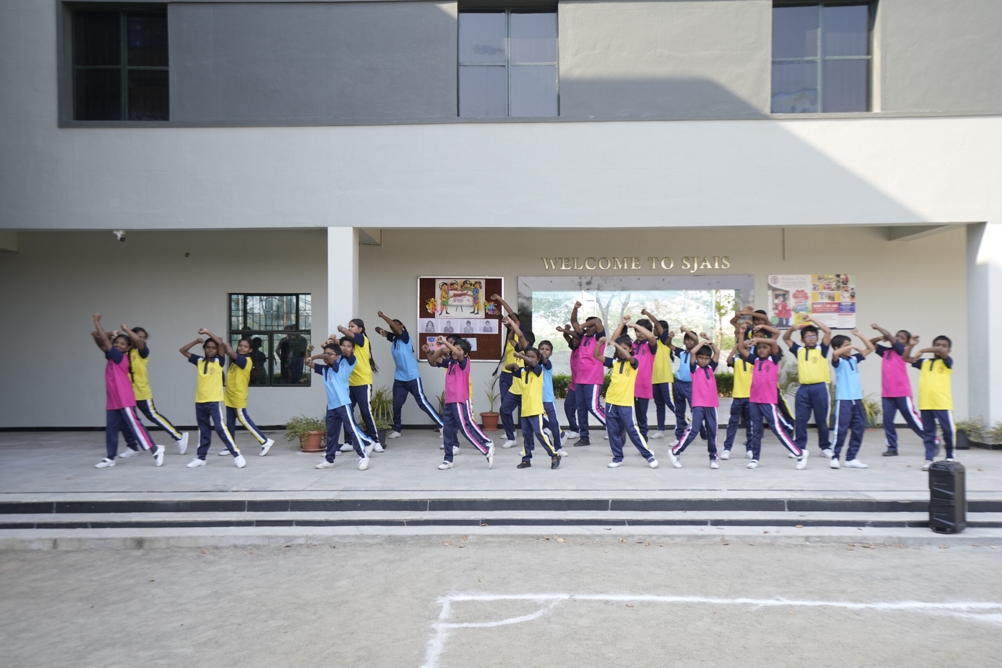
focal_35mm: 35
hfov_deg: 54.4
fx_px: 974
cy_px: 334
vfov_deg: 37.9
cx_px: 501
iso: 320
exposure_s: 1/250
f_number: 5.6
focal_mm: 35
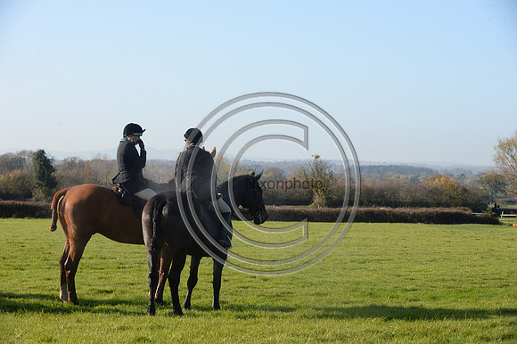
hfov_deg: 20.8
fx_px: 1407
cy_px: 172
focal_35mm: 98
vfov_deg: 13.9
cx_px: 258
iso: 1000
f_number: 8
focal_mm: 98
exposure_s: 1/1250
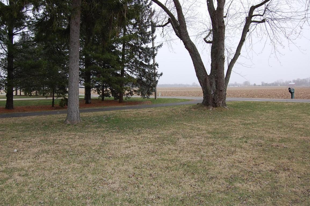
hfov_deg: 57.3
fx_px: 284
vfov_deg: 39.9
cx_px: 155
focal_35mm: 33
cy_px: 103
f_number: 5.6
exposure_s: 1/500
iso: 220
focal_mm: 22
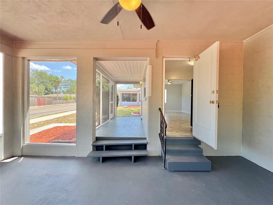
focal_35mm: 14
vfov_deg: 85.7
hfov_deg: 102.1
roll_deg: -0.7
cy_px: 102
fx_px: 110
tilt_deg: -0.7
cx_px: 136
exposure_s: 1/99
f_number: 2.2
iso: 50
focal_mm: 2.22
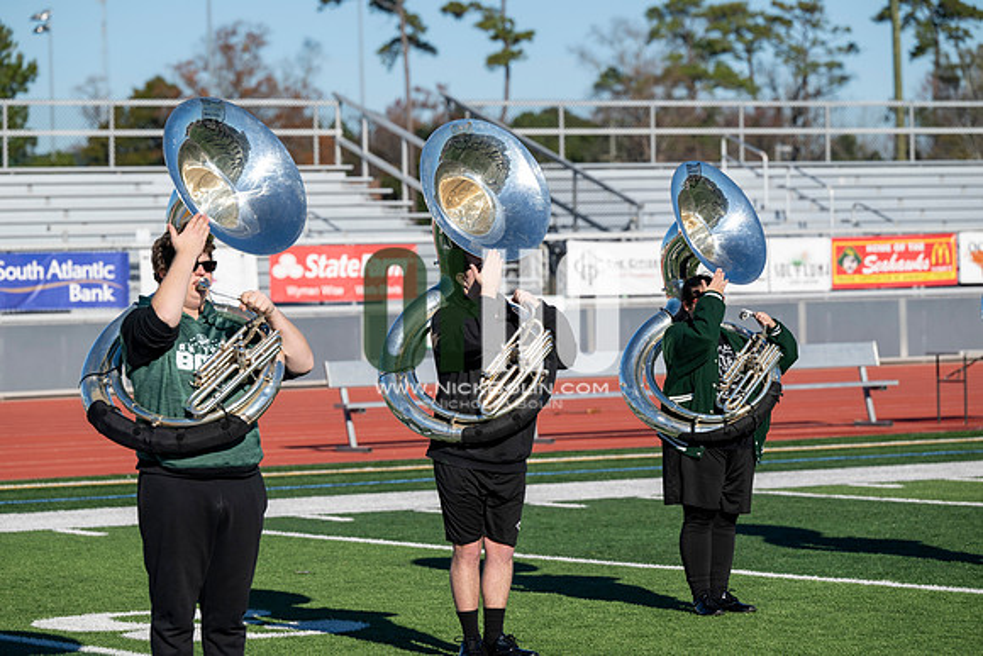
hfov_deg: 13.7
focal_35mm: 150
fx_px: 4097
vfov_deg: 9.2
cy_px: 328
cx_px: 492
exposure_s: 1/2000
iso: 250
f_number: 5
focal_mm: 150
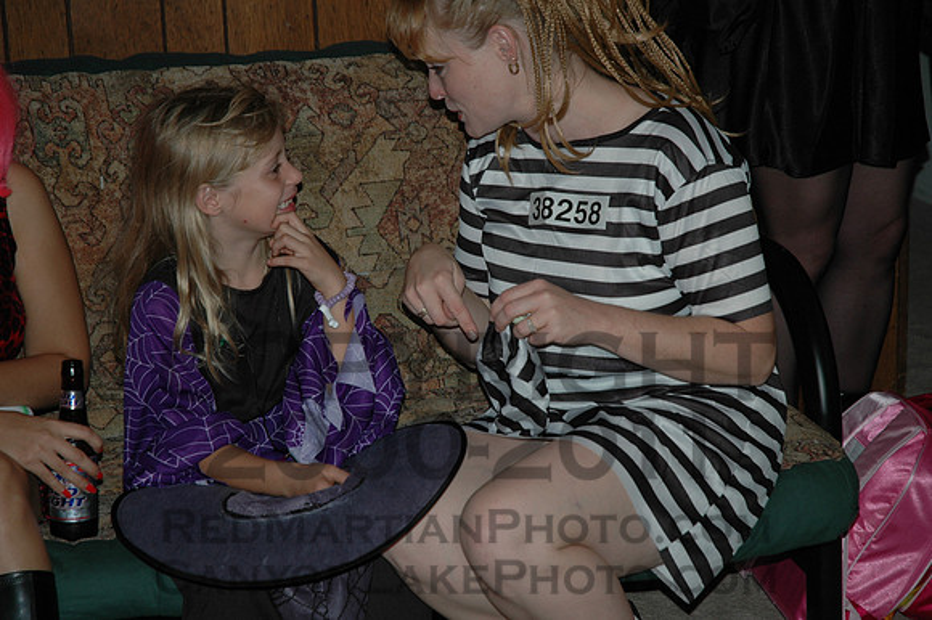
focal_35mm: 93
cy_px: 310
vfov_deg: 14.7
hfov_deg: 21.9
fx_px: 2406
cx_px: 466
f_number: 4.5
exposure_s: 1/60
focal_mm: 62
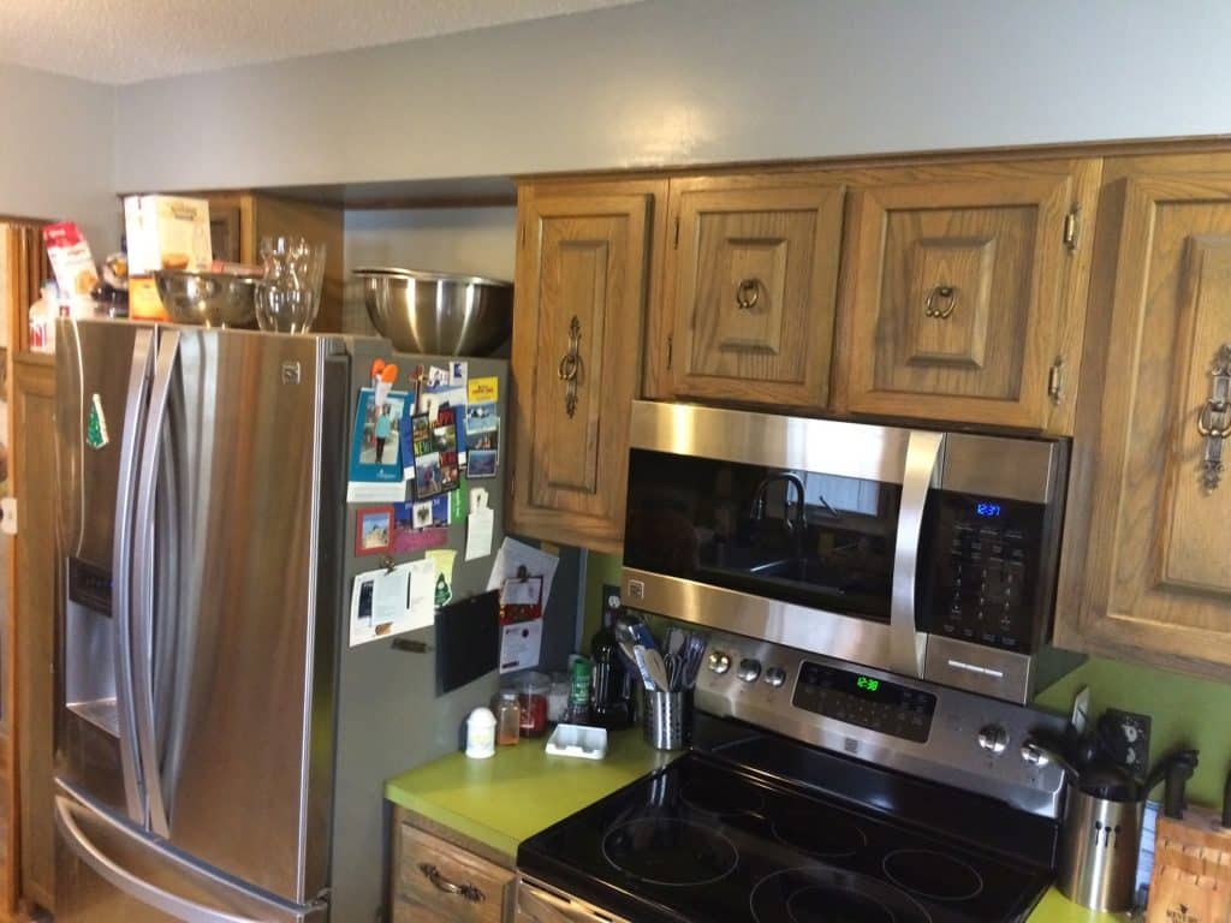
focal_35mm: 29
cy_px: 462
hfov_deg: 61.7
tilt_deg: -9.4
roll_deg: -2.5
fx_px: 1031
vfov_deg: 48.2
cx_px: 616
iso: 250
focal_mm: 4.15
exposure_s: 1/20
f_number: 2.2
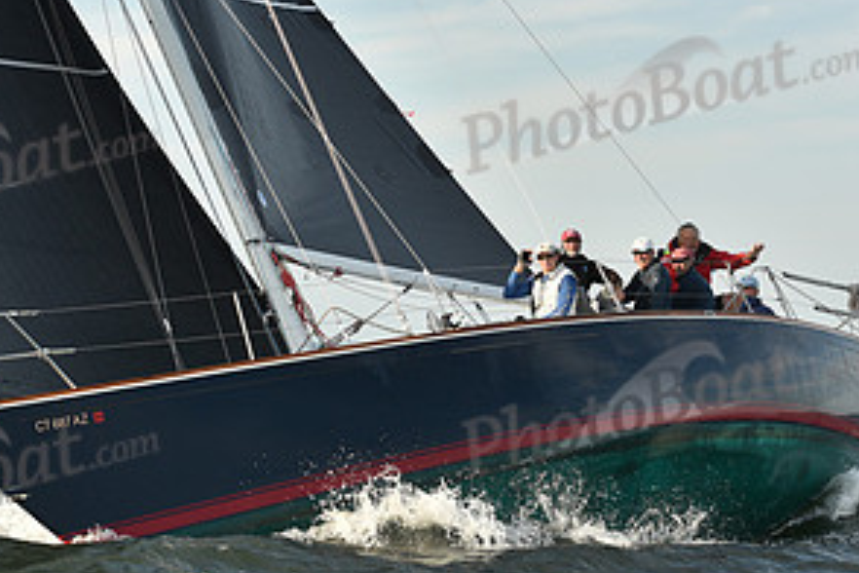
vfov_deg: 9.9
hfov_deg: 14.8
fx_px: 3293
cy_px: 291
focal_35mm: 138
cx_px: 313
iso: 250
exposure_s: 1/800
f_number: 6.3
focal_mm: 70
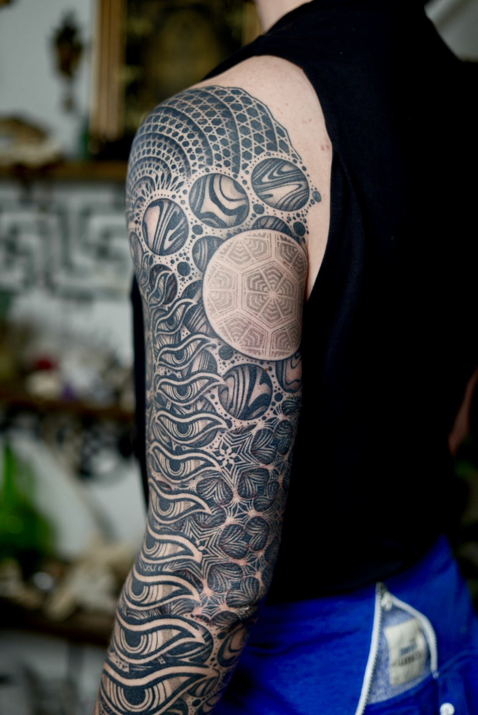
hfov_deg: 27.0
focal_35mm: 50
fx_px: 994
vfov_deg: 39.6
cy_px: 358
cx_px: 239
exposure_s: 1/320
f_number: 2
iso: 50
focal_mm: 50
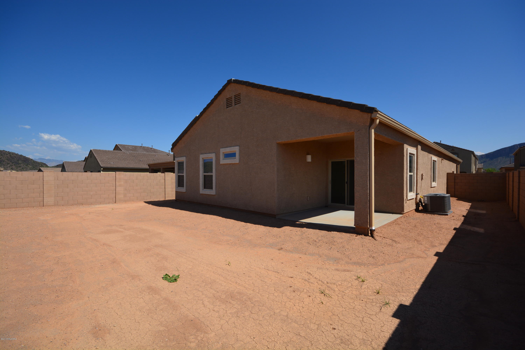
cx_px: 262
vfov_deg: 77.3
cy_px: 175
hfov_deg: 100.4
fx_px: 219
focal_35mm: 15
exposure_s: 1/500
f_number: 11
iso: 200
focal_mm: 10
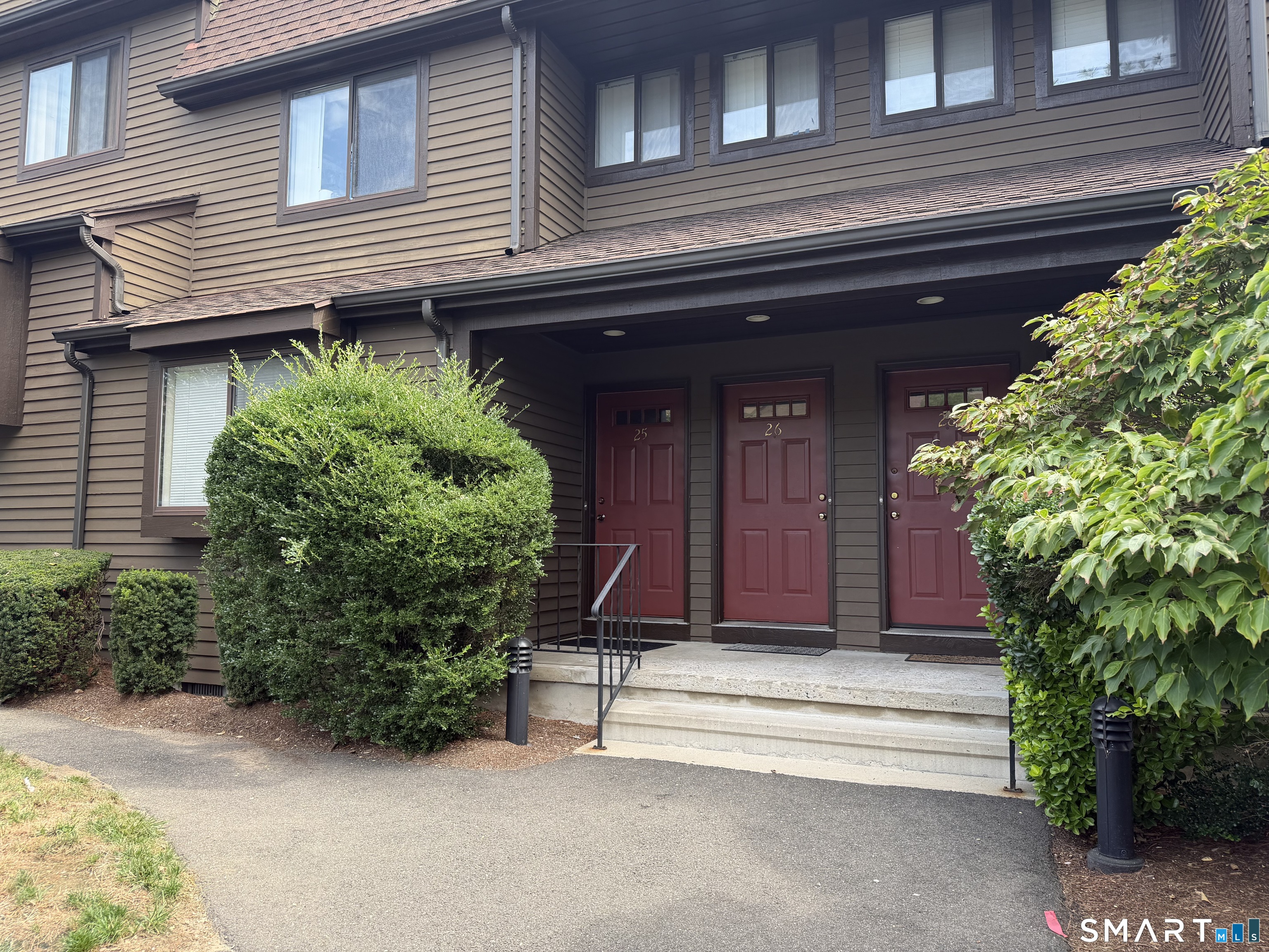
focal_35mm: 24
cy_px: 476
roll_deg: +0.1
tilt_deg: +4.2
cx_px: 634
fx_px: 880
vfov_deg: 56.8
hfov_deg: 71.6
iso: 80
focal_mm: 6.76
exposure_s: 1/470
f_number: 1.78
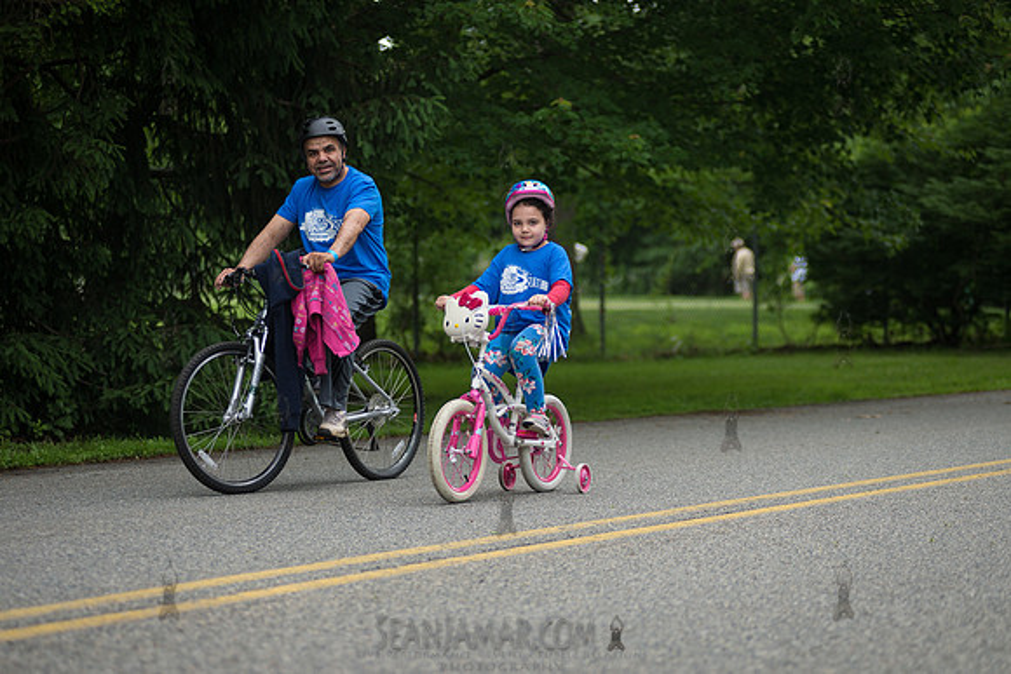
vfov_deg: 13.7
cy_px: 337
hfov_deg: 20.4
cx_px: 506
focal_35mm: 100
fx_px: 2809
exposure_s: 1/800
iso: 200
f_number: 2.8
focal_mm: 100
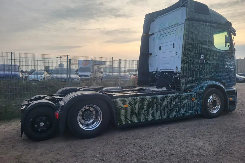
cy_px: 70
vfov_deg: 46.3
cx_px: 125
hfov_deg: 65.5
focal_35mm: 28
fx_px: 191
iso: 40
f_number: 1.8
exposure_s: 1/501
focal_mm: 5.4
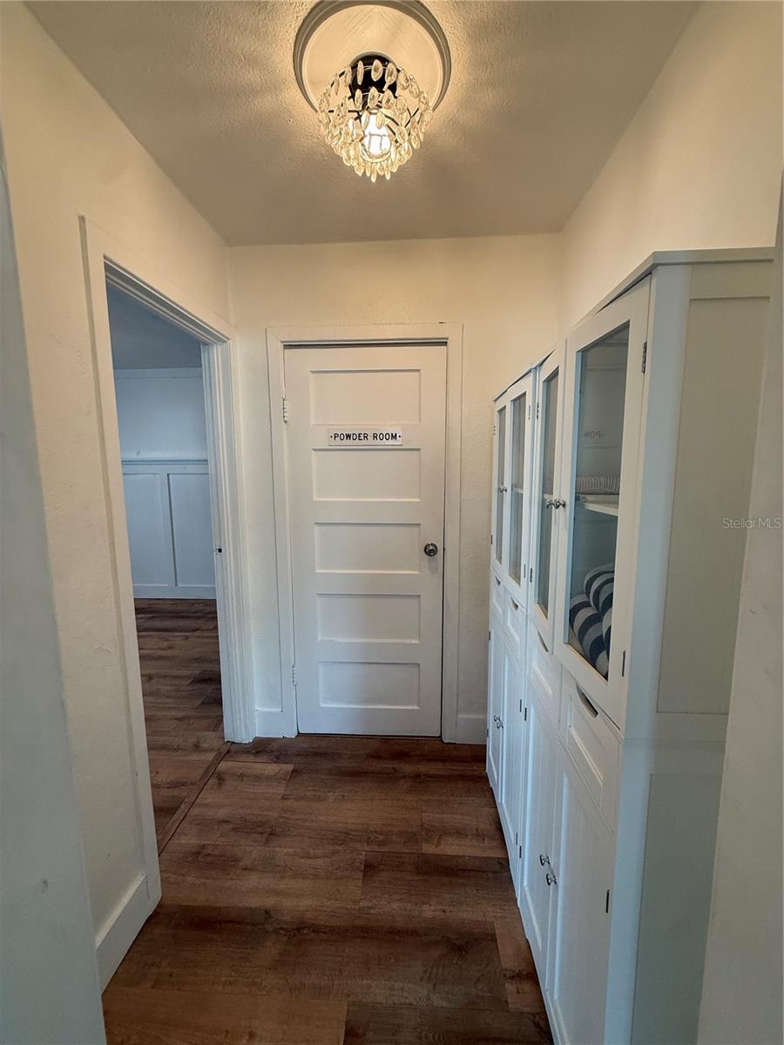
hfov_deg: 85.7
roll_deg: -0.2
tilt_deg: -6.6
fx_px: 423
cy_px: 522
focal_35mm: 14
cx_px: 392
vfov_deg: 102.1
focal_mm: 2.22
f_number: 2.2
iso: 250
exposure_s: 1/120
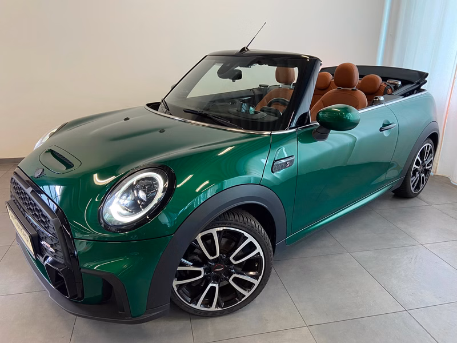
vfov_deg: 53.1
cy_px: 172
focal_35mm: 26
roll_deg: +0.0
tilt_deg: -19.9
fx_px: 343
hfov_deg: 67.3
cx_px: 228
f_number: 1.8
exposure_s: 1/50
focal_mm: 4.25
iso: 100
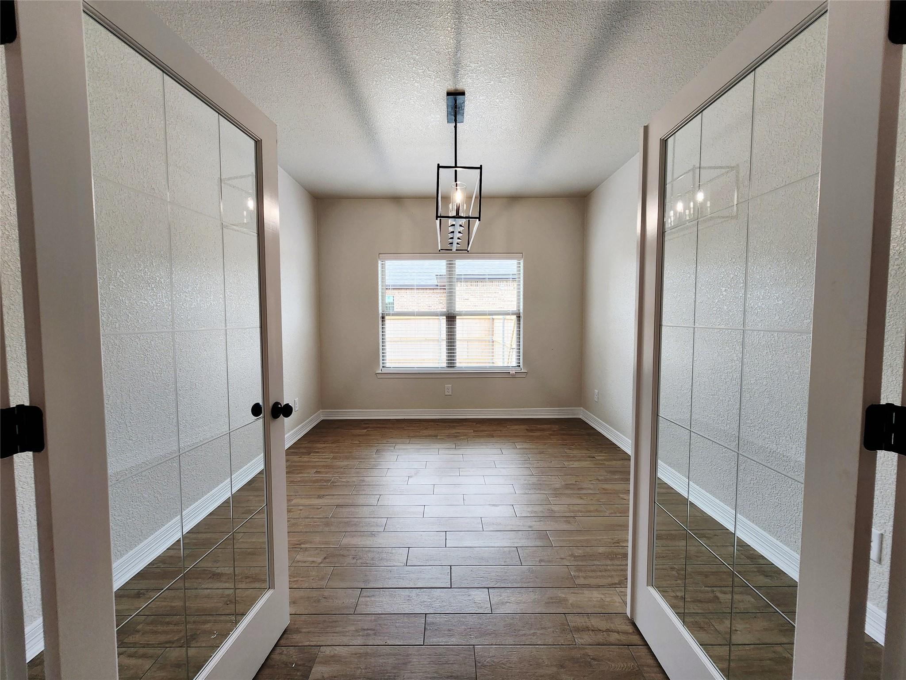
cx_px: 453
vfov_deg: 89.9
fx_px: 340
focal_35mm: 13
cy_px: 340
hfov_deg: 106.2
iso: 64
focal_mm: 2.2
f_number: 2.2
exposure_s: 1/60.2
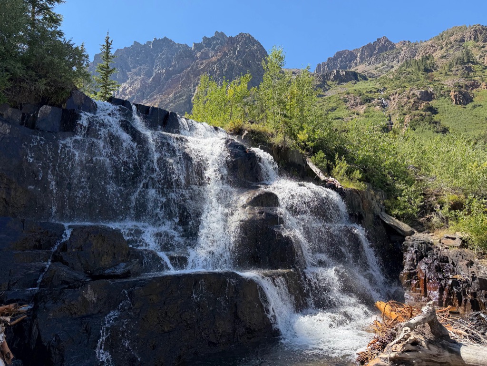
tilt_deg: +9.6
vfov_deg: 56.8
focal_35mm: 24
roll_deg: +1.9
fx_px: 338
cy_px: 183
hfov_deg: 71.6
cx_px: 244
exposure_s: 1/1385
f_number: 1.78
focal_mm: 6.76
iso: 80
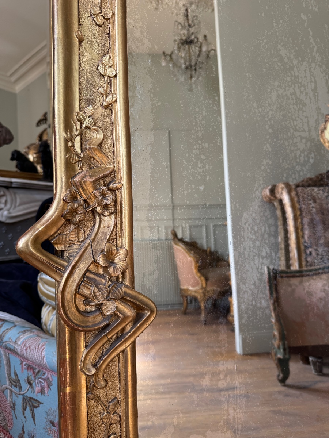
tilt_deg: -0.6
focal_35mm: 24
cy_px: 219
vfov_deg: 71.6
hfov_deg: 56.8
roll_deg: -0.6
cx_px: 164
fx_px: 304
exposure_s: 1/121
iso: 100
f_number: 1.78
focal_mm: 6.76
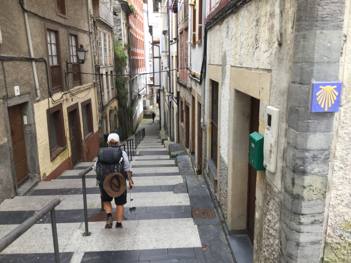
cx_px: 176
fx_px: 314
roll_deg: -0.5
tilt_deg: -13.1
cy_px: 132
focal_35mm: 31
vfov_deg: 45.4
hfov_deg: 58.4
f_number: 2.4
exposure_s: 1/100
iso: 32
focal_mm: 3.3
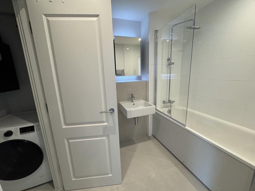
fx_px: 103
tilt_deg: -11.4
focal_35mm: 14
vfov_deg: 85.7
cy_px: 96
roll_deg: +2.0
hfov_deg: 102.1
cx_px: 128
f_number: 2.2
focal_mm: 2.22
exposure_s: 1/100
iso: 200
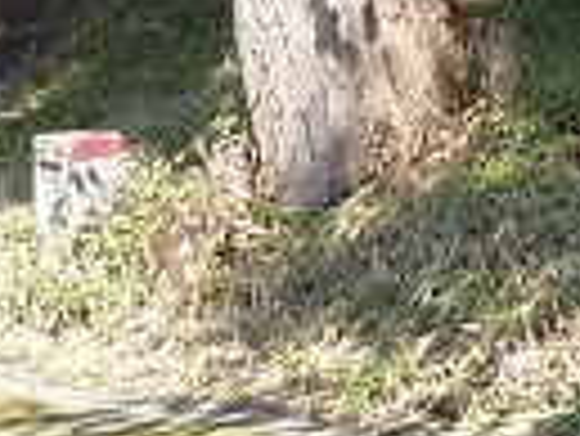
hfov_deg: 10.5
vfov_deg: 7.6
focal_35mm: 188
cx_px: 252
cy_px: -378
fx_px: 3153
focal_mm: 4.4
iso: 125
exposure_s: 1/320
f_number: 2.8
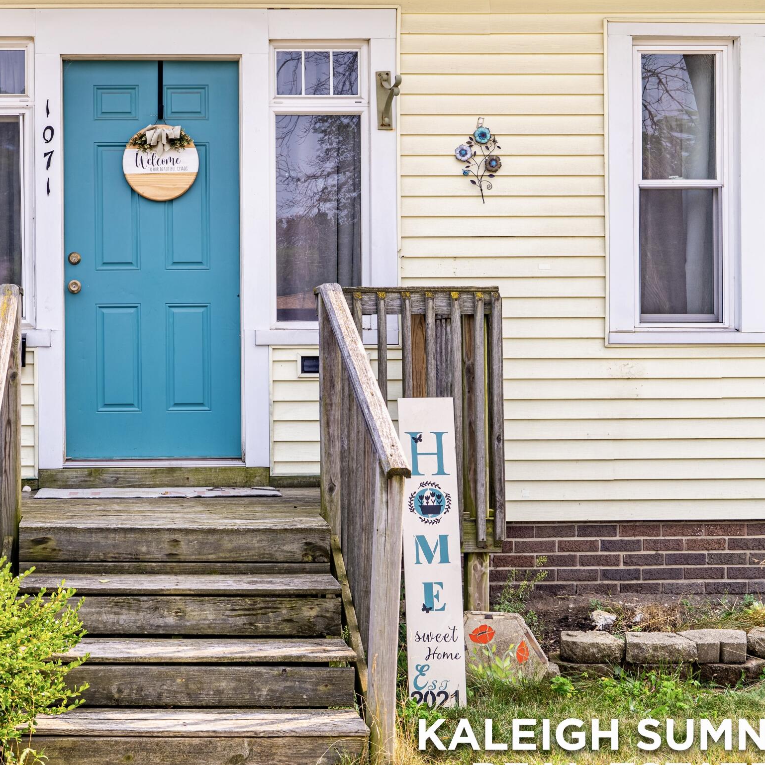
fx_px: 1450
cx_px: 148
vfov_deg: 29.5
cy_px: 343
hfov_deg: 28.9
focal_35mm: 58
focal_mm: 35
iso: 100
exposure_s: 1/500
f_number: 8
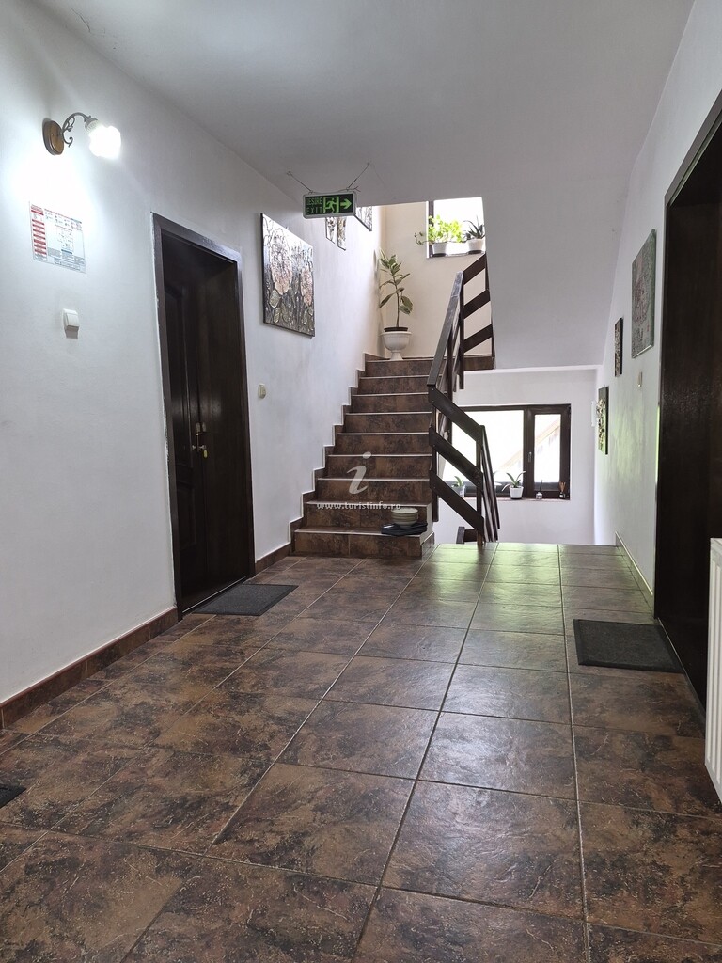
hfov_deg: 58.9
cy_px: 482
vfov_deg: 73.9
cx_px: 361
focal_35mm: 23
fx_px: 640
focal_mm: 5.4
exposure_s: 1/25
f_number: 1.8
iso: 125
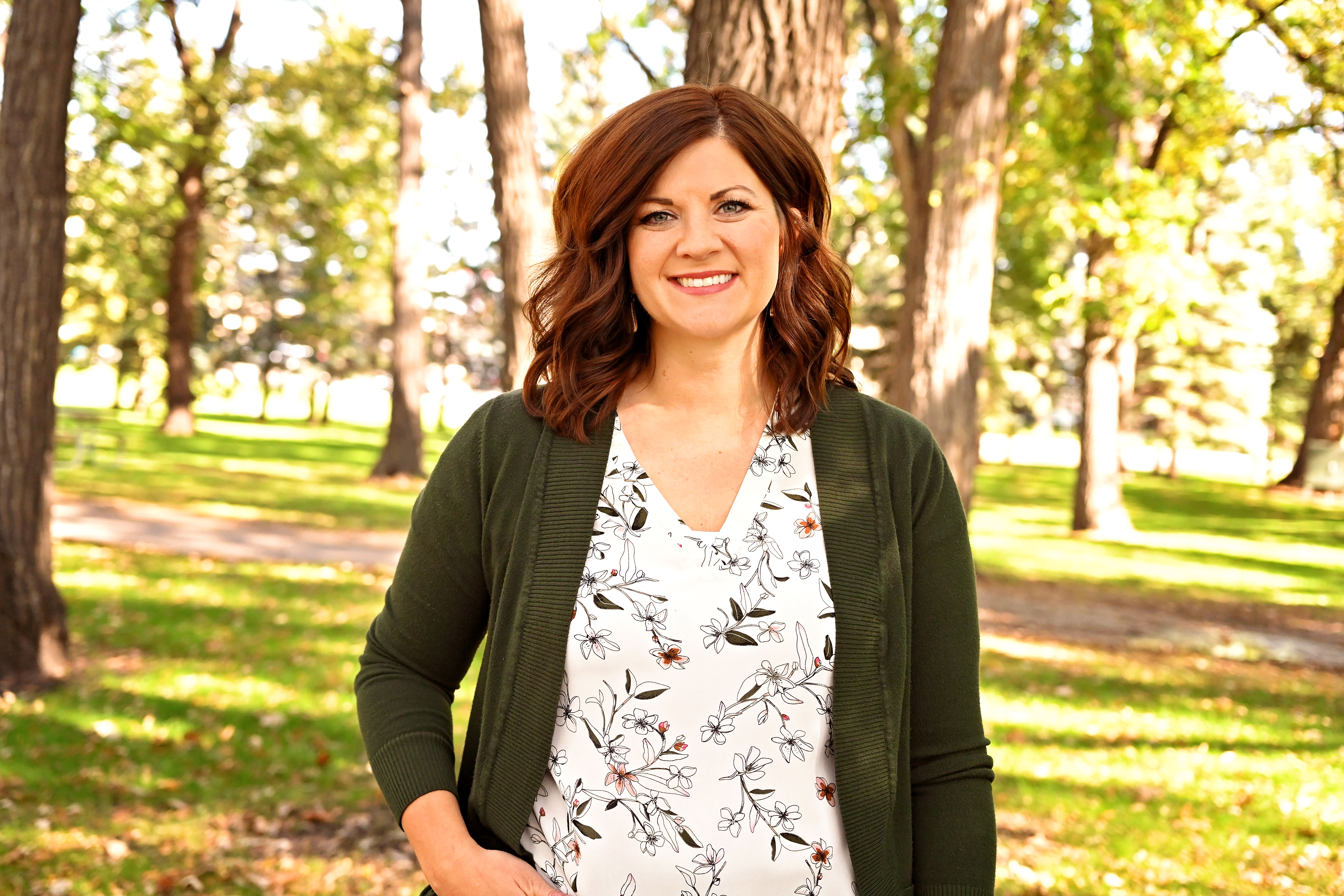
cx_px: 672
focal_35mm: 50
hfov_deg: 39.6
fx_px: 1867
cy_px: 448
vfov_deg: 27.0
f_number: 4.5
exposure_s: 1/1000
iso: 3200
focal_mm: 50
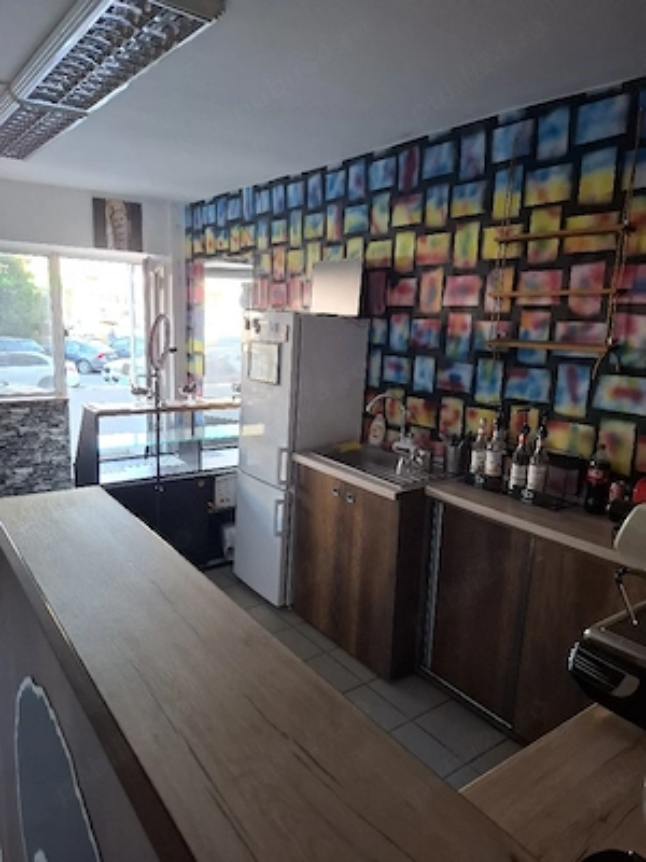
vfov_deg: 73.9
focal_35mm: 23
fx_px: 572
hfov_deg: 58.9
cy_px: 431
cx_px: 323
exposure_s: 1/50
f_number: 1.8
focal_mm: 5.54
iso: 250
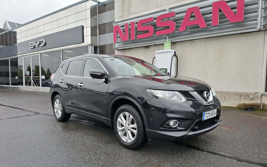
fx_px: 182
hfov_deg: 72.5
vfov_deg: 49.2
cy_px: 94
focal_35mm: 25
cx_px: 136
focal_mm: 5.54
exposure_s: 1/393
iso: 50
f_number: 1.8
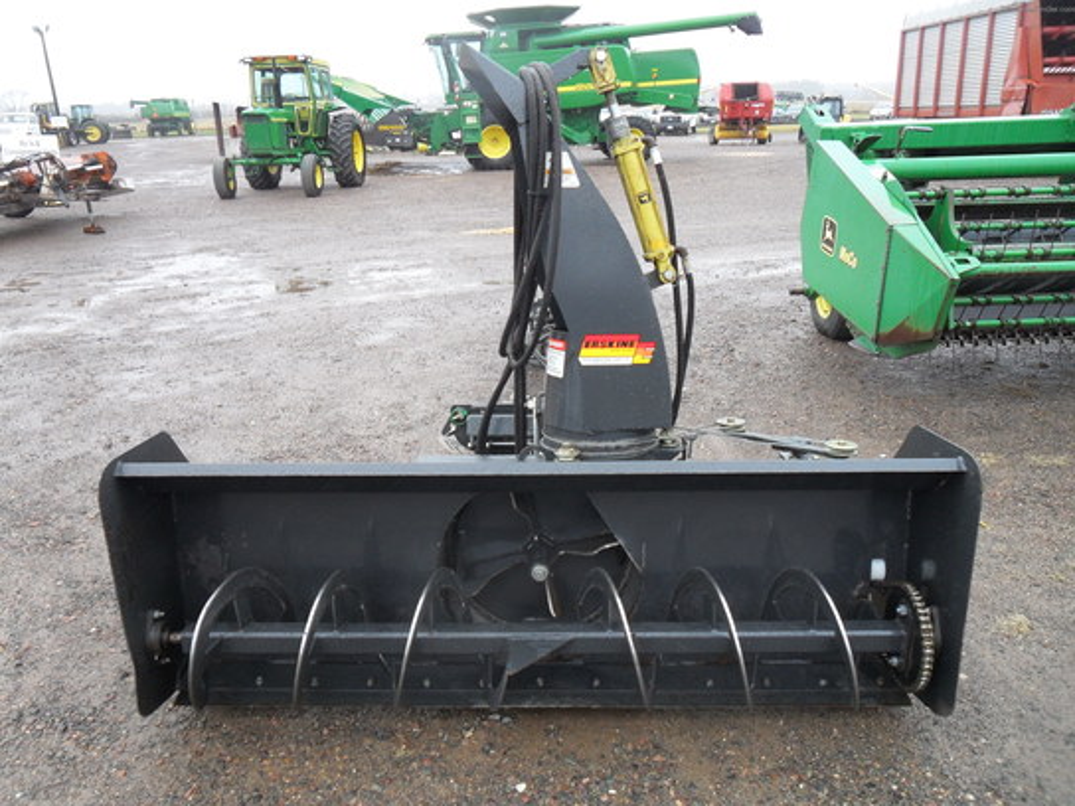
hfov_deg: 65.3
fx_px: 838
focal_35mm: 27
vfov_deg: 51.4
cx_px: 538
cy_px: 403
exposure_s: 1/60
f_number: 3.5
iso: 100
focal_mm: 4.9
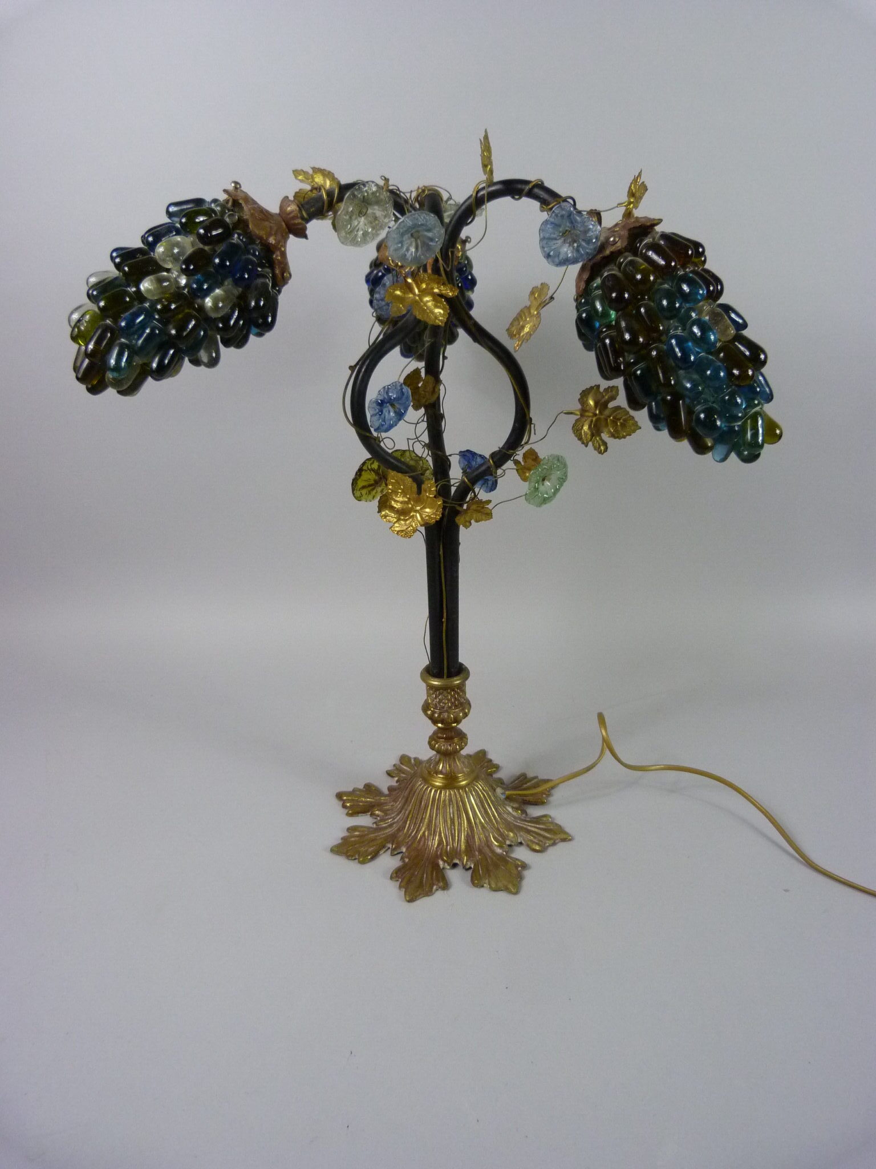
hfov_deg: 54.9
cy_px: 584
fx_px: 844
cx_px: 438
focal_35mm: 25
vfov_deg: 69.4
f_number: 2.8
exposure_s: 1/60
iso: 320
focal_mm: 4.5
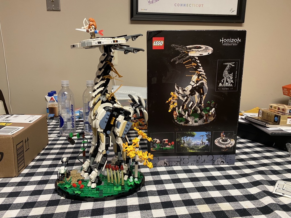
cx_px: 146
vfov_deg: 53.1
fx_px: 219
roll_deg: +0.0
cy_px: 109
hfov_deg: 67.3
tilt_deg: -10.7
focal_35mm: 26
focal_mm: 4.25
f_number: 1.8
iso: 80
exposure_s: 1/42
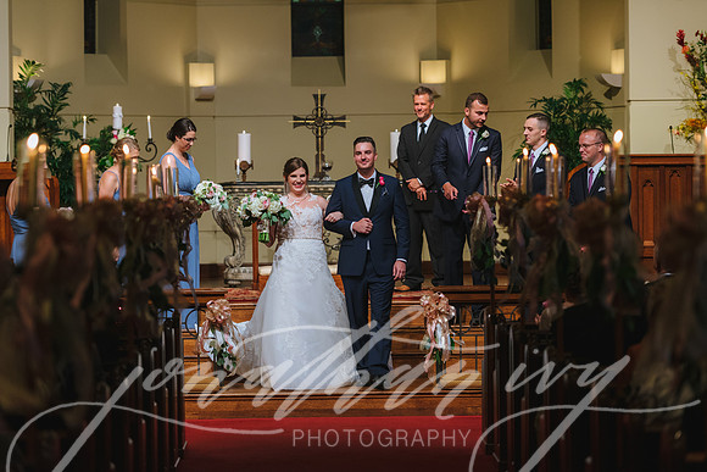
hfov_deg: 16.8
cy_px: 236
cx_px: 354
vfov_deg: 11.2
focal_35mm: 122
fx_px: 2396
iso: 1600
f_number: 2.8
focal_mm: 122
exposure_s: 1/160
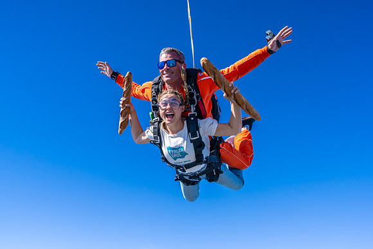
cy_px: 124
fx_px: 269
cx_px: 186
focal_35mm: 26
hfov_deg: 69.4
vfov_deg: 49.6
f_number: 8
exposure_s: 1/1600
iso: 800
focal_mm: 26
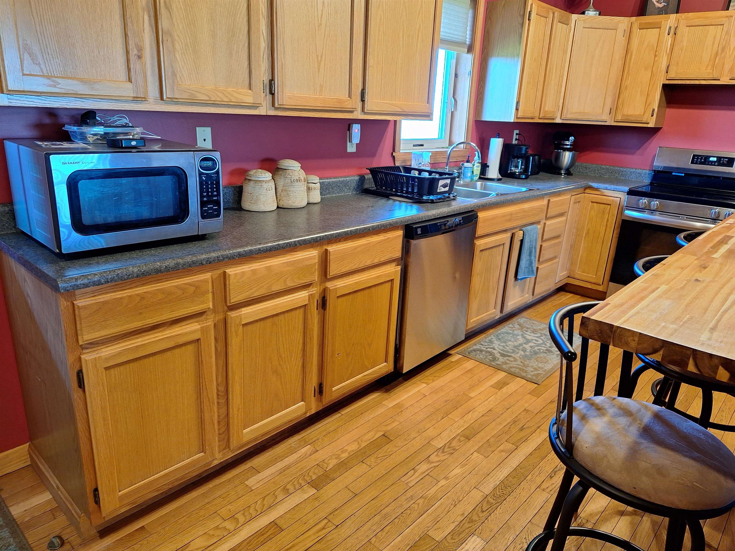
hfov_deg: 73.9
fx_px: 488
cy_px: 276
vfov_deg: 58.9
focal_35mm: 23
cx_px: 368
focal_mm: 5.54
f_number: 1.8
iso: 250
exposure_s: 1/30
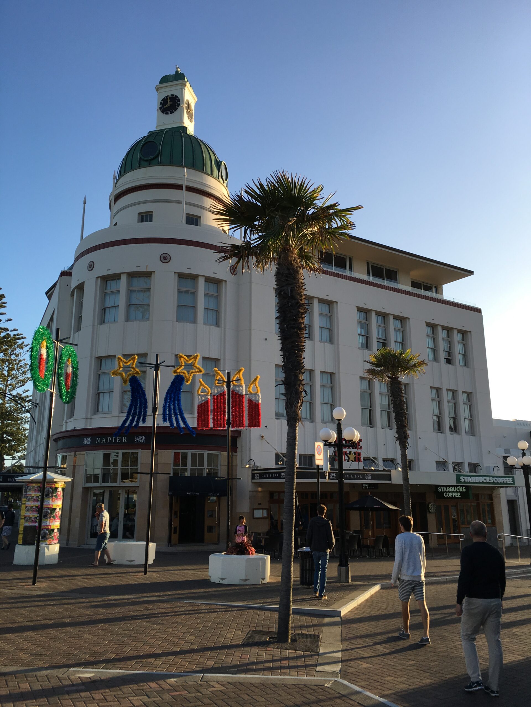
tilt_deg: +15.2
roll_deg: +0.2
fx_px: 593
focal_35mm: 29
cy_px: 354
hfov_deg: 48.2
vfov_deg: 61.7
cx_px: 266
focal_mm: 4.15
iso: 25
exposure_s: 1/545
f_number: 2.2
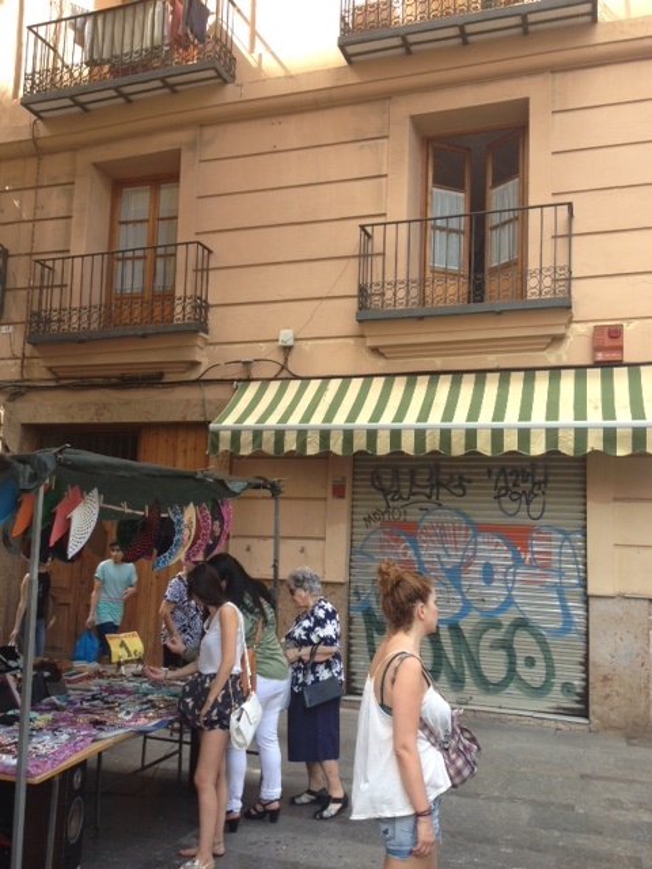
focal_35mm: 35
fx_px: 879
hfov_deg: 40.7
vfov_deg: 52.6
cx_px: 326
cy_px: 434
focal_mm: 4.28
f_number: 2.4
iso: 50
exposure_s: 1/156
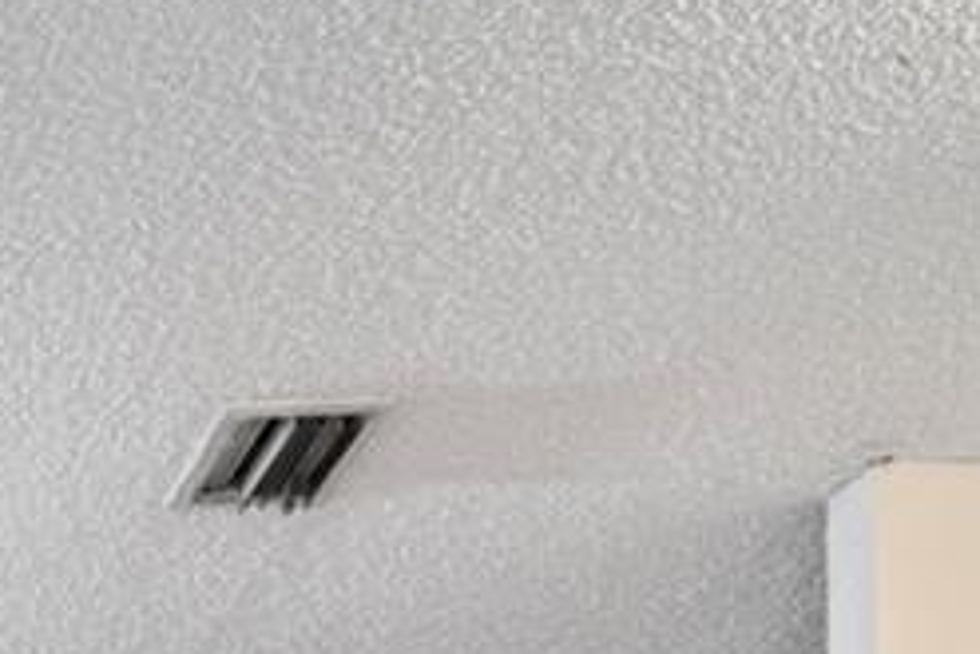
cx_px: -504
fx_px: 2642
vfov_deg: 11.5
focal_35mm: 97
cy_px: 1613
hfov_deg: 18.5
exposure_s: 10
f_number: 9
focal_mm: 10
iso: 100
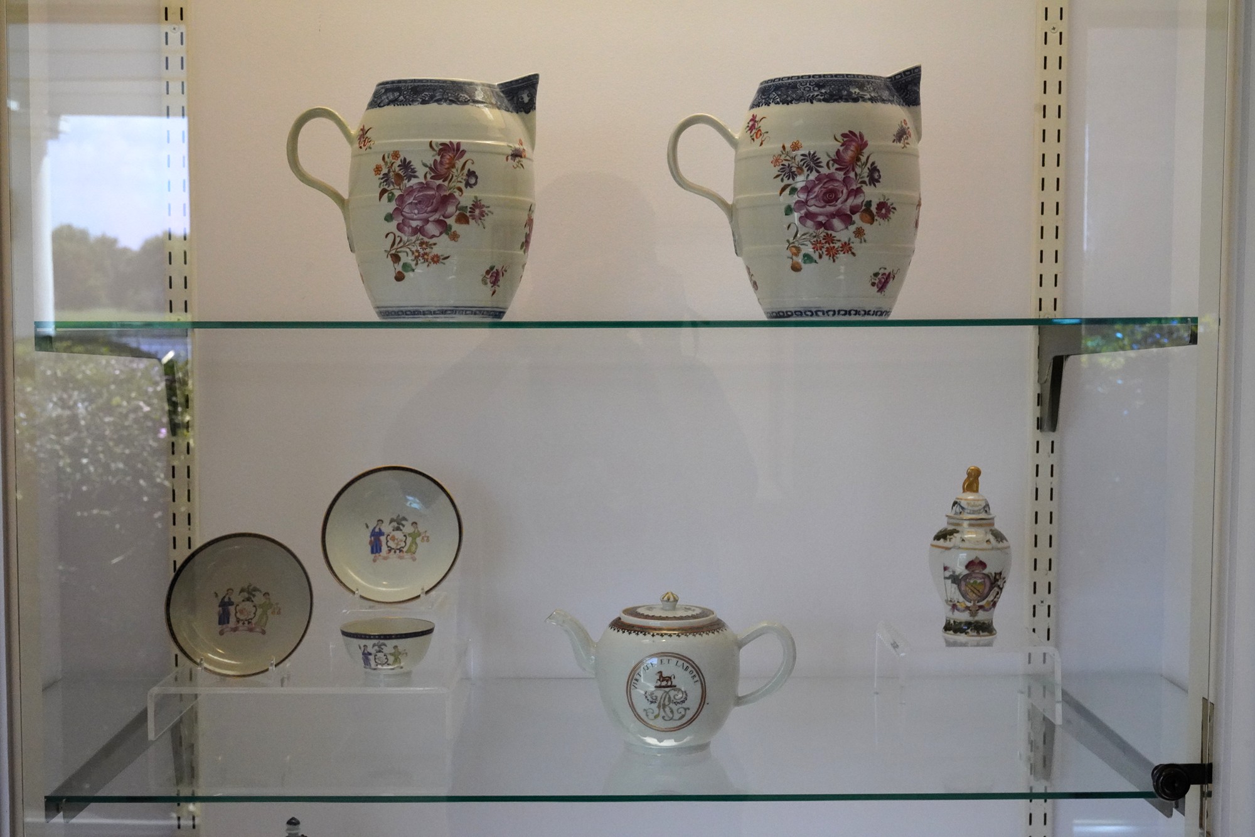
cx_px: 628
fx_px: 1708
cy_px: 418
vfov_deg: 27.5
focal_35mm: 49
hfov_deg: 40.3
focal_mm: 49
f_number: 11
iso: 8000
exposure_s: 1/100
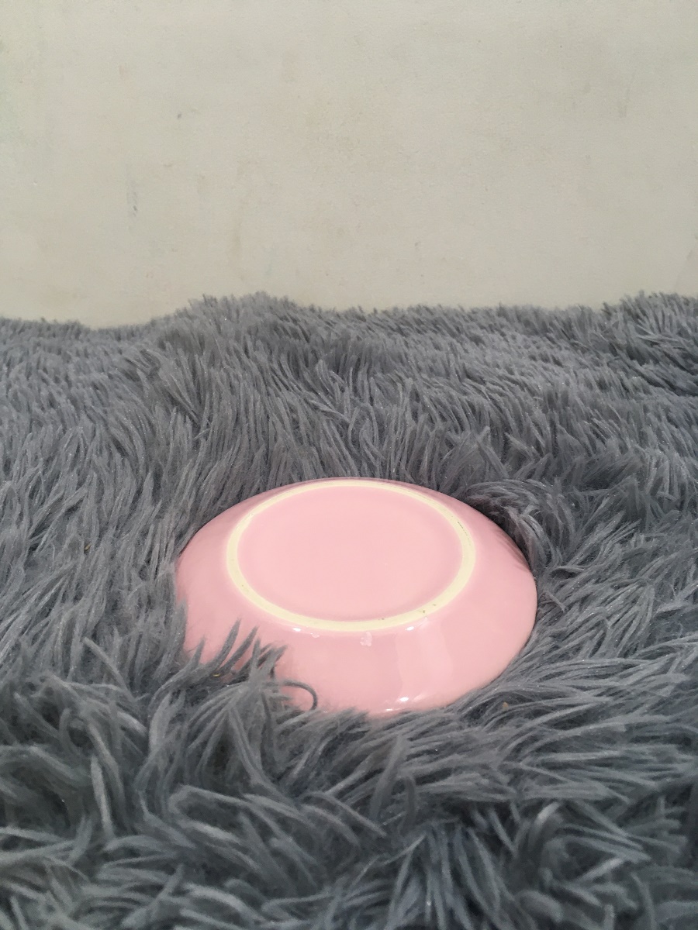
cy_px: 465
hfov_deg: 48.2
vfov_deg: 61.7
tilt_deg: -28.8
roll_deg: -0.5
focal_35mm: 29
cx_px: 349
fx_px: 780
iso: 100
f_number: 2.2
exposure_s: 1/33
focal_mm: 4.15
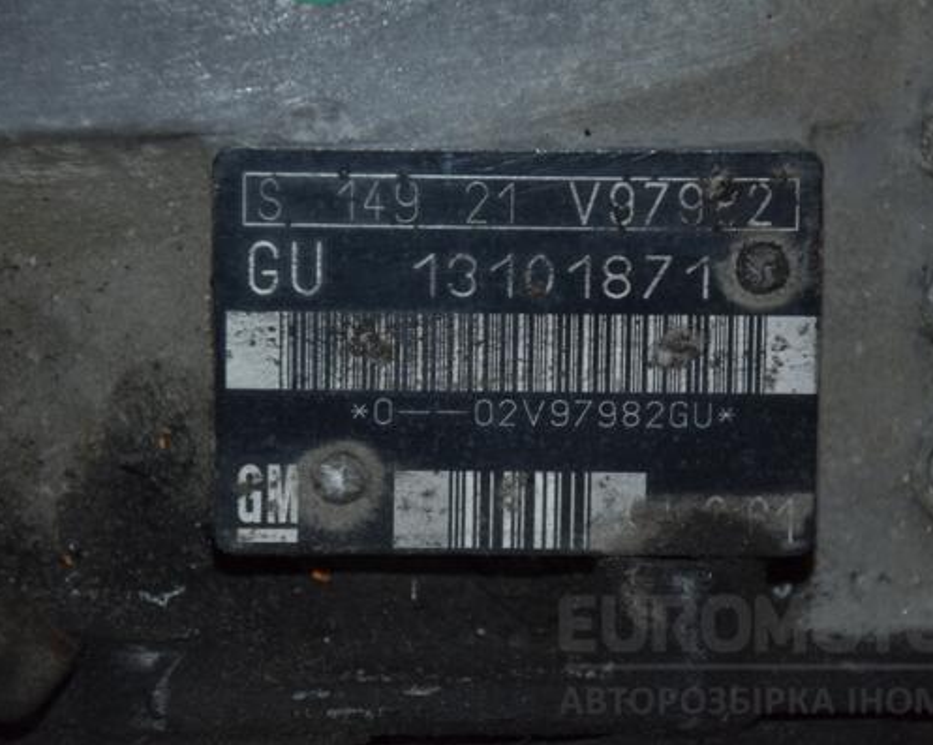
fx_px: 4928
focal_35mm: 179
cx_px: 524
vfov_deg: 8.6
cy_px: 373
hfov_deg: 10.8
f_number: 5.6
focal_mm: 105
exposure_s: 1/50
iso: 800
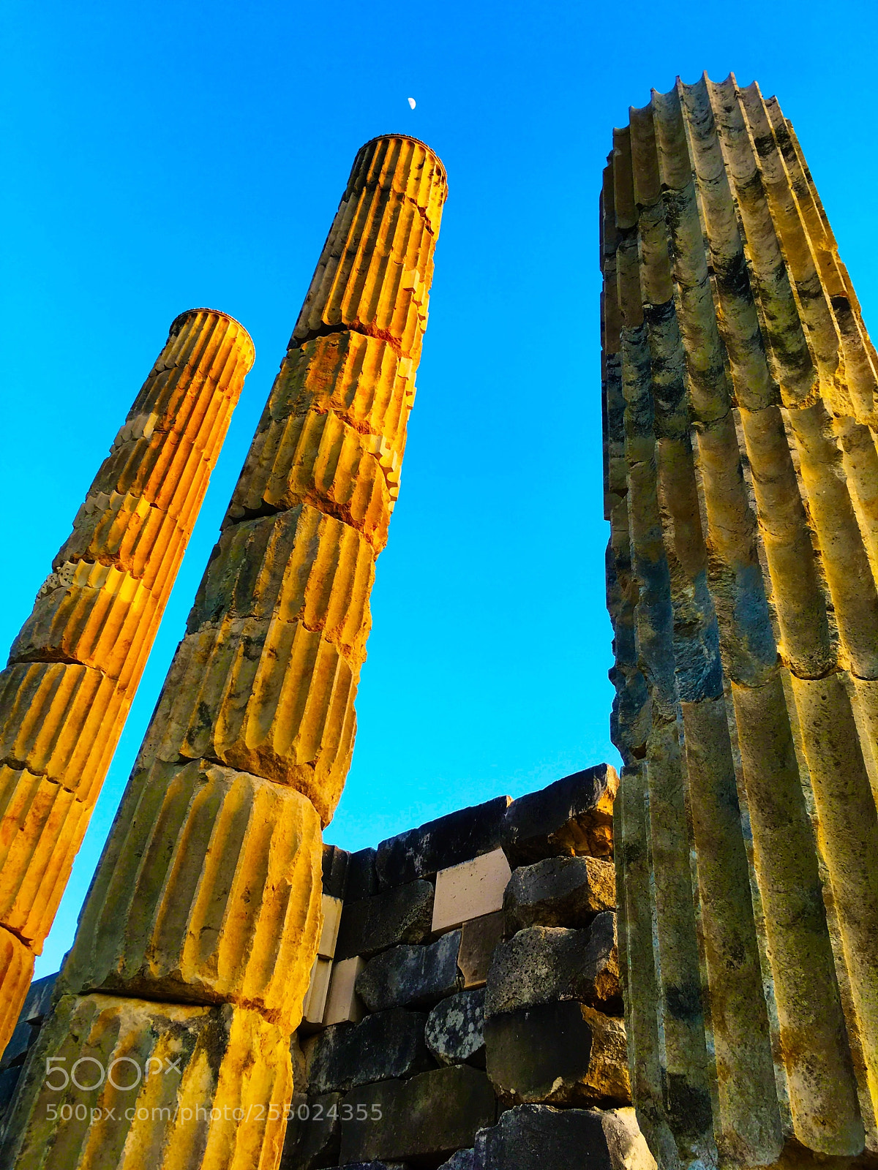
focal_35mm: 29
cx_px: 439
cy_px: 585
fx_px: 981
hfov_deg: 48.2
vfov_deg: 61.7
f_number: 2.2
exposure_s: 1/156
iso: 25
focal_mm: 4.15
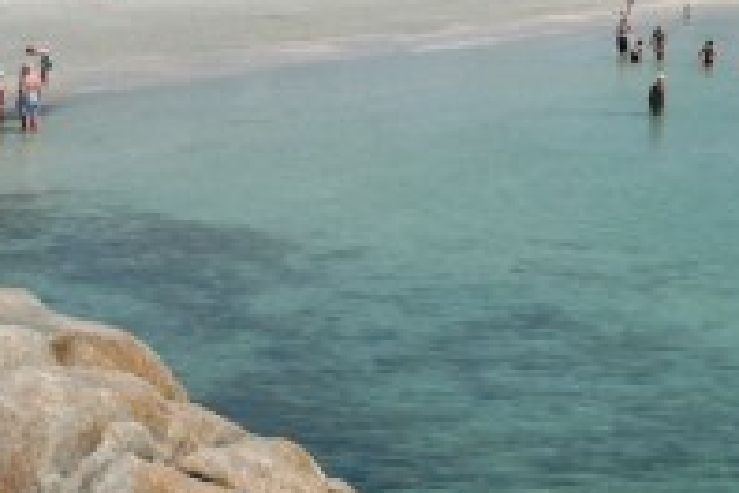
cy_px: 237
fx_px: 2176
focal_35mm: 106
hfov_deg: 19.2
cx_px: 526
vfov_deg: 12.9
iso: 200
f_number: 11
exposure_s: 1/500
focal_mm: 28
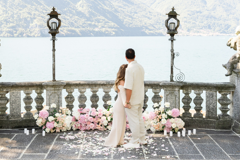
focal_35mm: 54
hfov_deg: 36.7
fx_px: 360
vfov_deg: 25.0
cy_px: 64
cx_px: 94
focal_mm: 35
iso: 250
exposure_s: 1/250
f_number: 6.3
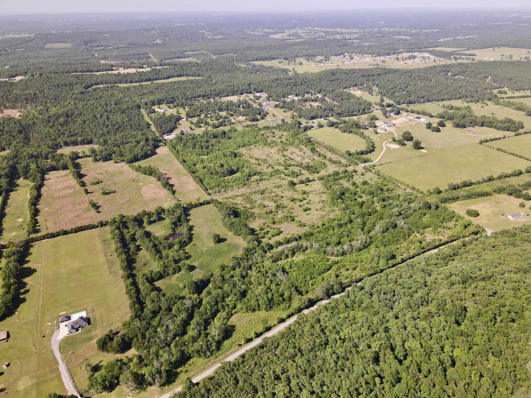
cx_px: 266
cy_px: 199
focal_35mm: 24
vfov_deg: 56.8
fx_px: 368
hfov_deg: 71.6
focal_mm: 4.5
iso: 230
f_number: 2.8
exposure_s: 1/15
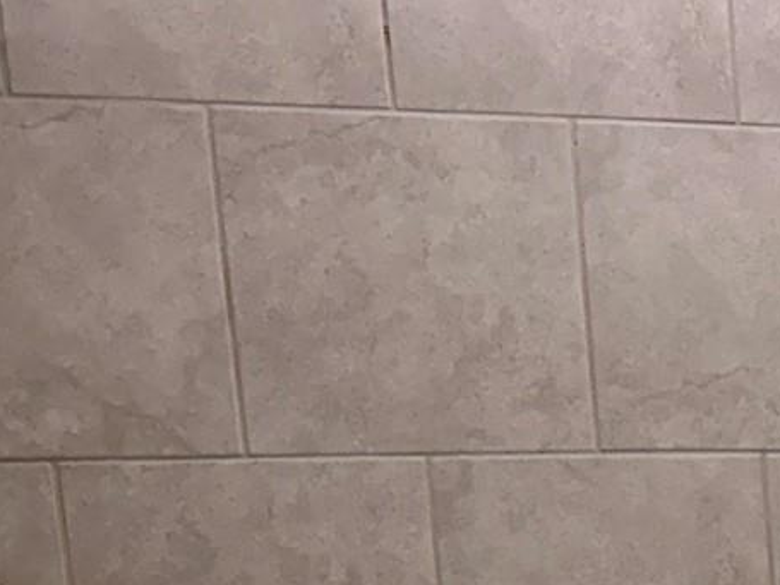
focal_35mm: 108
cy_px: 959
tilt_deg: -12.8
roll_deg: +0.4
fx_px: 2433
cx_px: 1476
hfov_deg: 15.3
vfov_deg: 12.8
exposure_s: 1/120
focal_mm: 6.76
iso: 160
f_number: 1.78
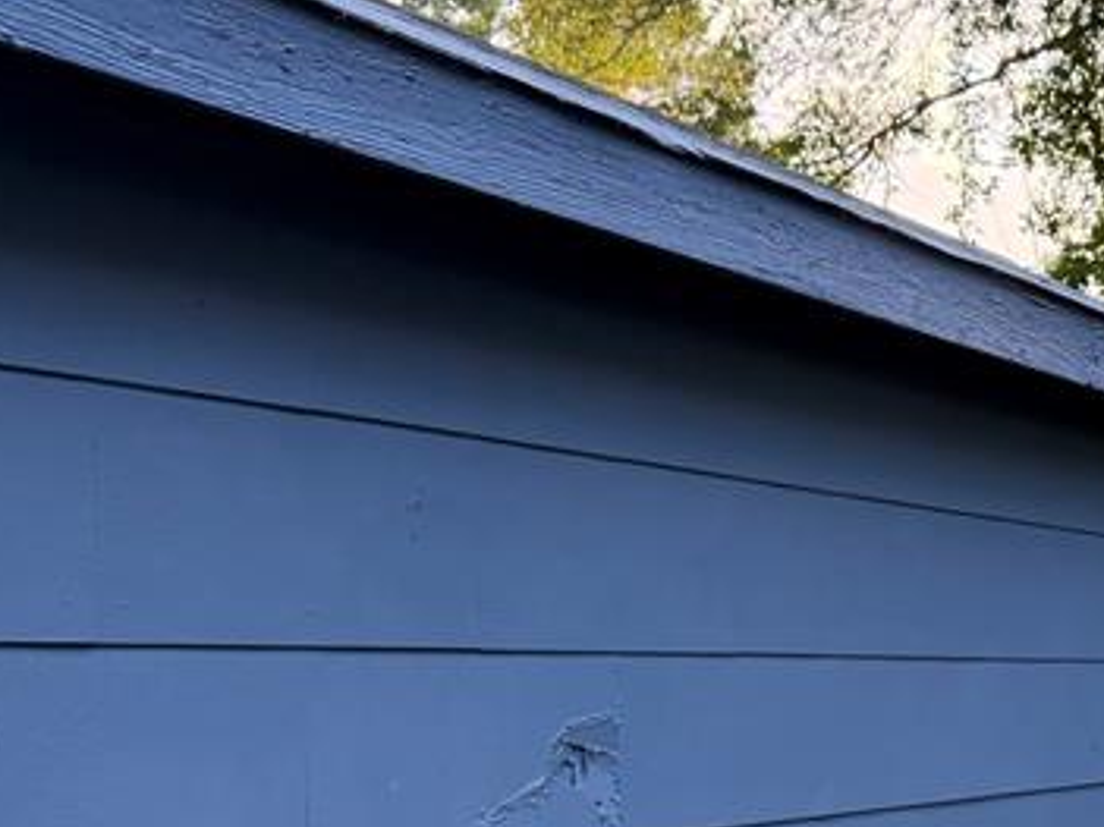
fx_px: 2232
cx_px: 1135
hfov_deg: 26.2
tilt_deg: -3.6
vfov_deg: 20.6
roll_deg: -0.4
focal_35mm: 70
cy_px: 752
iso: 200
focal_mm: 6.76
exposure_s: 1/153
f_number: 1.78
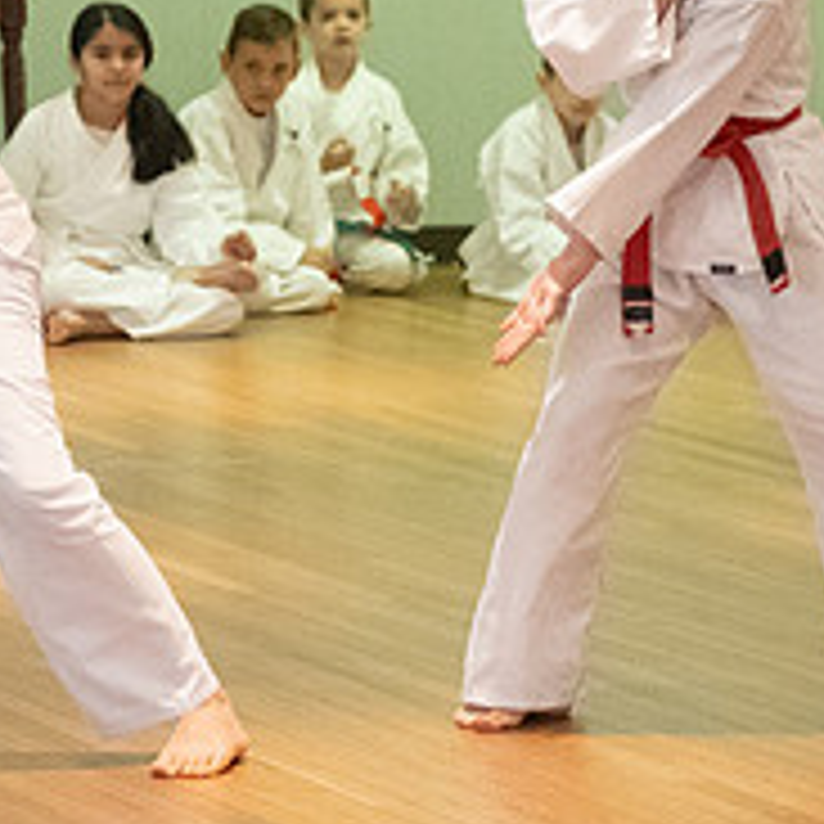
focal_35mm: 289
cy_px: 166
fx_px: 7783
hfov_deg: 6.0
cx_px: -262
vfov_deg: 6.1
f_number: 2
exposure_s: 1/500
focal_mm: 50
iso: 3200
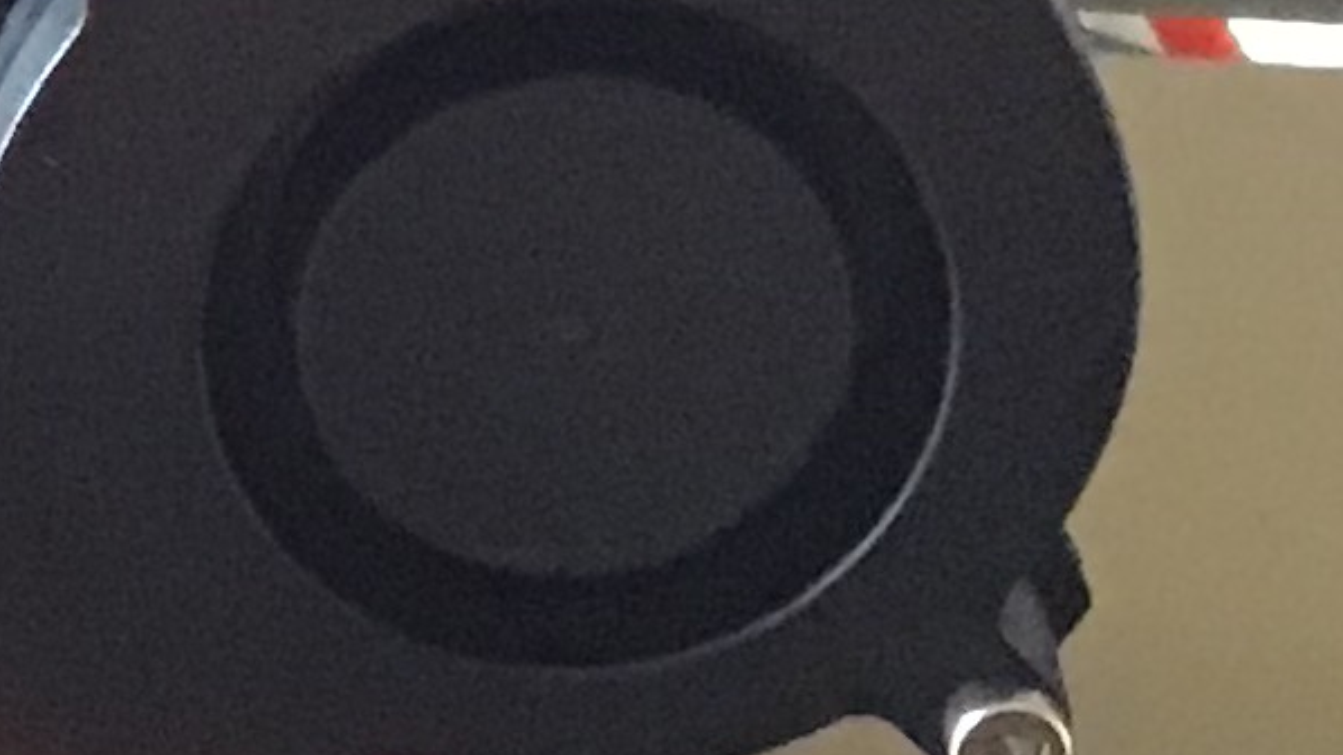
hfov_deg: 11.2
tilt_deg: -23.6
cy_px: 177
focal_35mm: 184
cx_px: -659
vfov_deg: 6.6
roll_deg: -1.6
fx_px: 6553
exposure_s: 1/17
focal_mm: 3.3
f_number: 2.4
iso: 400
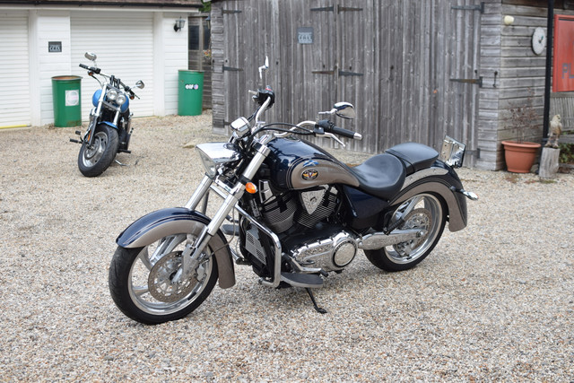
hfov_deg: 37.8
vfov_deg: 25.8
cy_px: 192
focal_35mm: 52
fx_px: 837
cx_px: 287
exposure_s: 1/250
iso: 100
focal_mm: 35
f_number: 2.8
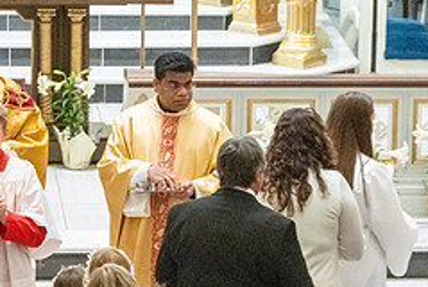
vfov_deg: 4.4
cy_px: 317
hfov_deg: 6.5
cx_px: 64
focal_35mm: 315
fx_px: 3750
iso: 5000
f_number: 8
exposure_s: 1/60
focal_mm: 130
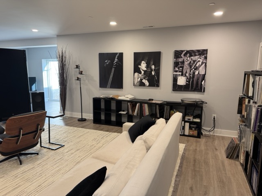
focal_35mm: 24
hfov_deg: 71.6
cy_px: 98
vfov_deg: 56.8
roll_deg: -0.3
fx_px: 182
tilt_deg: -8.1
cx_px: 131
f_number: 1.78
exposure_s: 1/60
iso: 125
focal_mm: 6.76
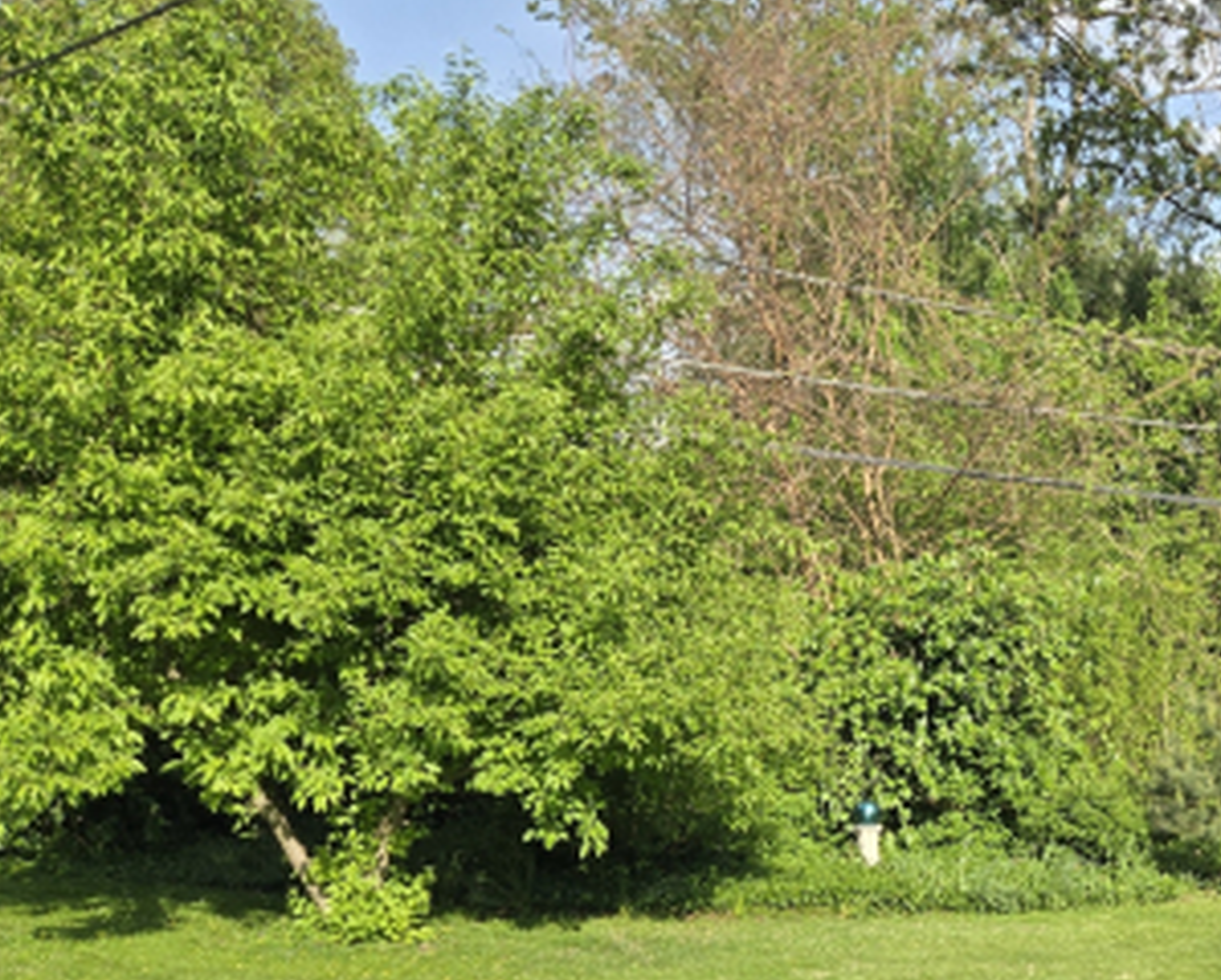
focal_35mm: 50
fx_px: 1809
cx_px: 1301
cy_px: 845
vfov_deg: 29.3
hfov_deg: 33.2
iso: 80
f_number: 1.8
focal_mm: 5.4
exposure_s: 1/2874
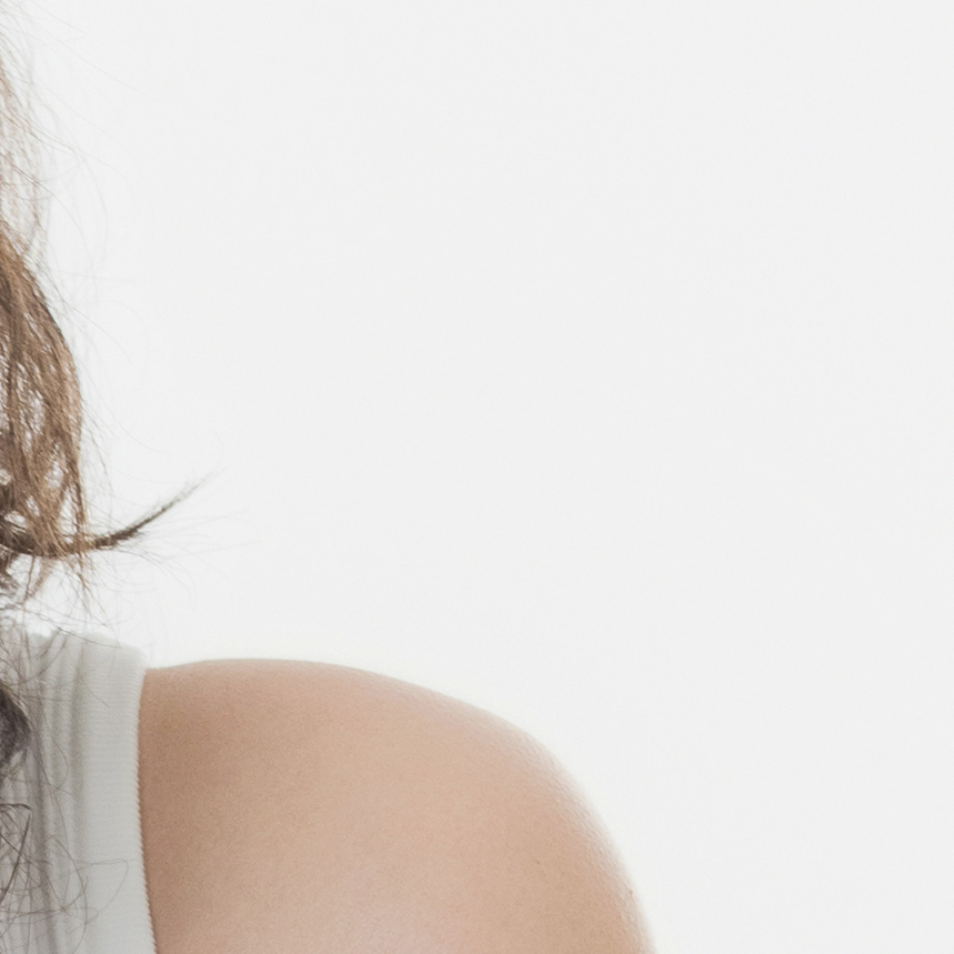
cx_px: -479
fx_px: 35265
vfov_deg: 1.5
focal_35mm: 1131
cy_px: 1673
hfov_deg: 1.5
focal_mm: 190
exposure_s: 1/125
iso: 100
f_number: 10
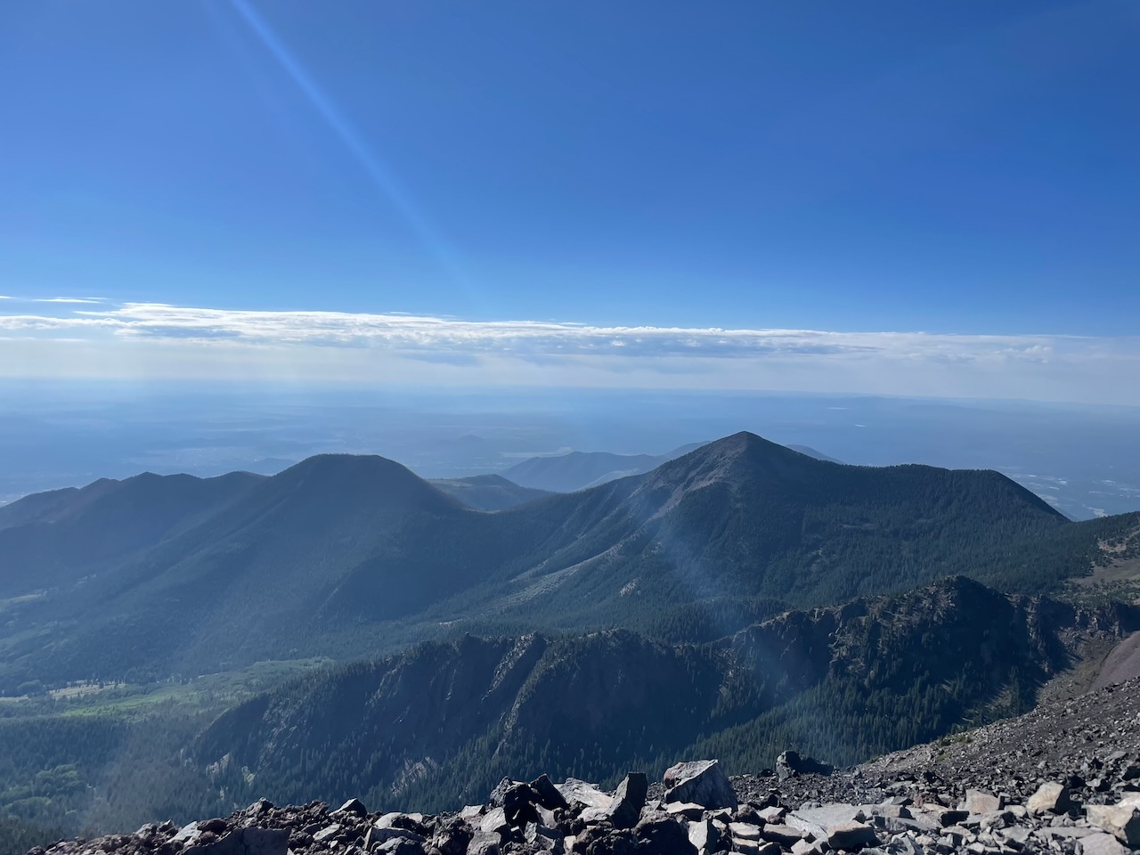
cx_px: 570
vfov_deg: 53.1
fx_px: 856
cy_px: 428
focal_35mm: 26
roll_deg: -1.7
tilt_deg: -2.7
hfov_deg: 67.3
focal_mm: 4.2
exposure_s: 1/7813
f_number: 1.6
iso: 32
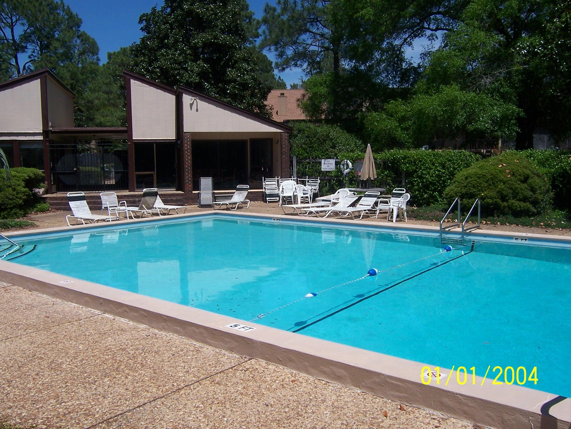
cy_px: 214
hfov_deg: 55.4
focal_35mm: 33
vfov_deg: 42.9
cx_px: 286
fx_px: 544
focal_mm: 5.5
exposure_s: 1/750
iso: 80
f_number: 5.6
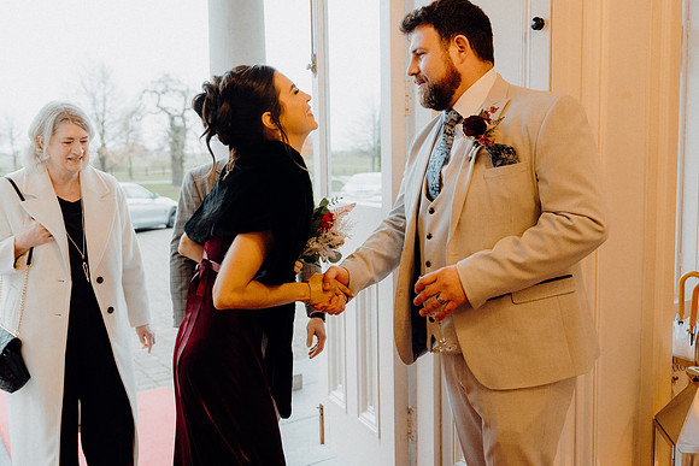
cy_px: 233
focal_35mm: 34
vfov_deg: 38.9
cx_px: 350
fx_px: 660
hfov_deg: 55.8
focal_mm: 34
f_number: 3.5
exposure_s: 1/200
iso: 2000
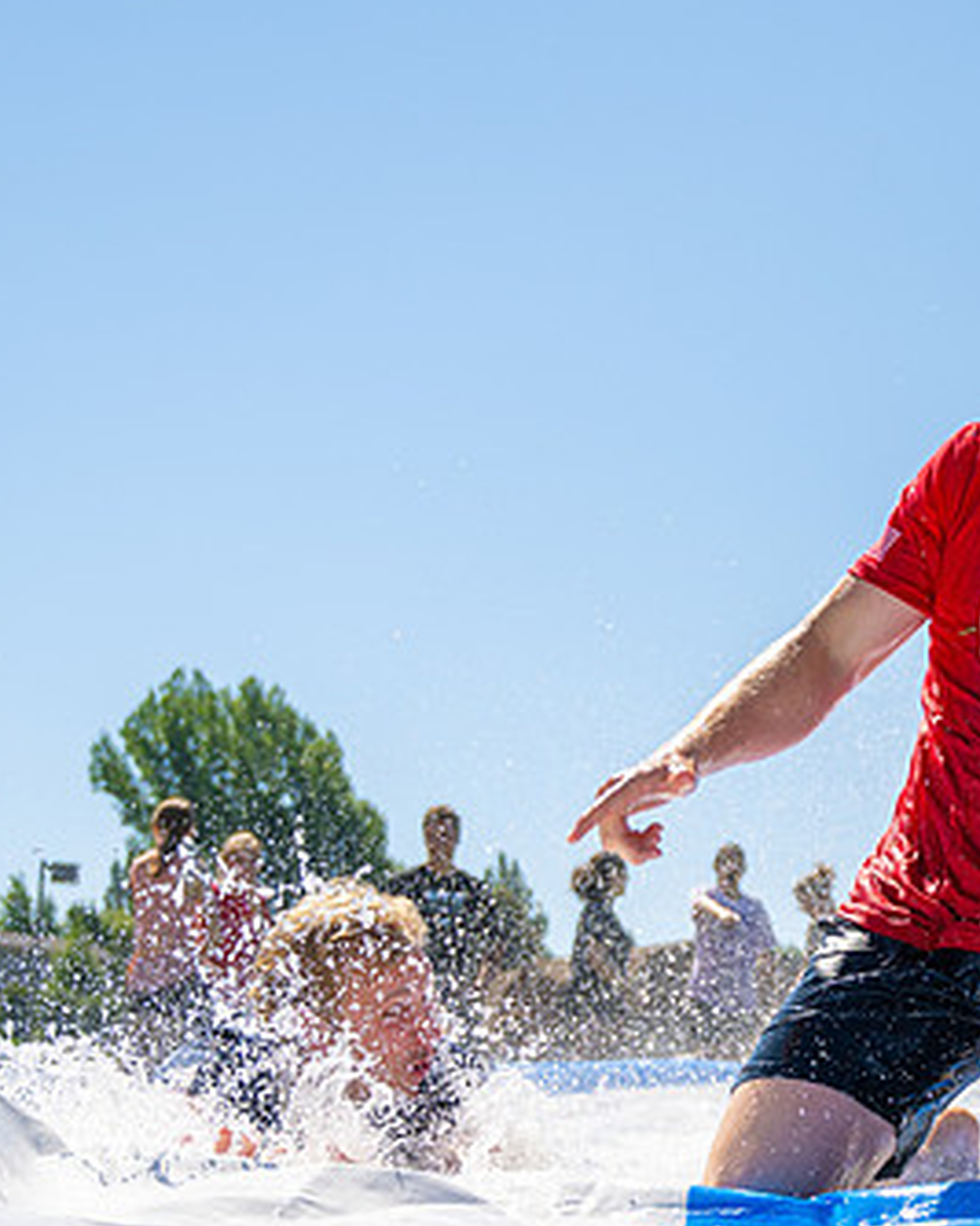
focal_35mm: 92
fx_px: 3337
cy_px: 624
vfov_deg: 20.8
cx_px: 1088
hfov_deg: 16.2
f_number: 4
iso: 100
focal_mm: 39
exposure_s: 1/1250
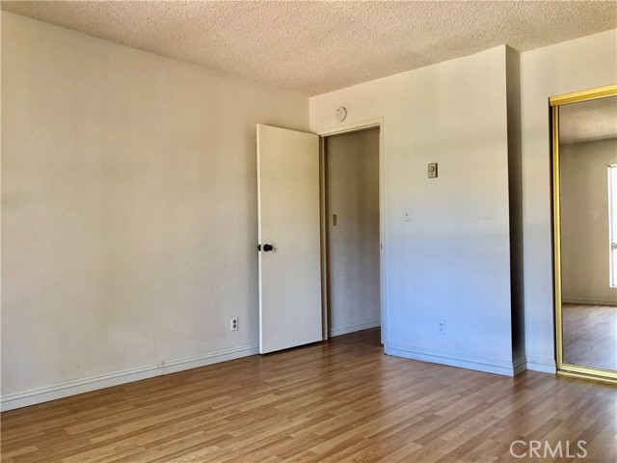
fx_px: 499
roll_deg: +0.4
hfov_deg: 63.4
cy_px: 232
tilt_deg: +0.6
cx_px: 308
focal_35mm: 28
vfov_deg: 49.7
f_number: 1.8
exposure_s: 1/24
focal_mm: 3.99
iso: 40
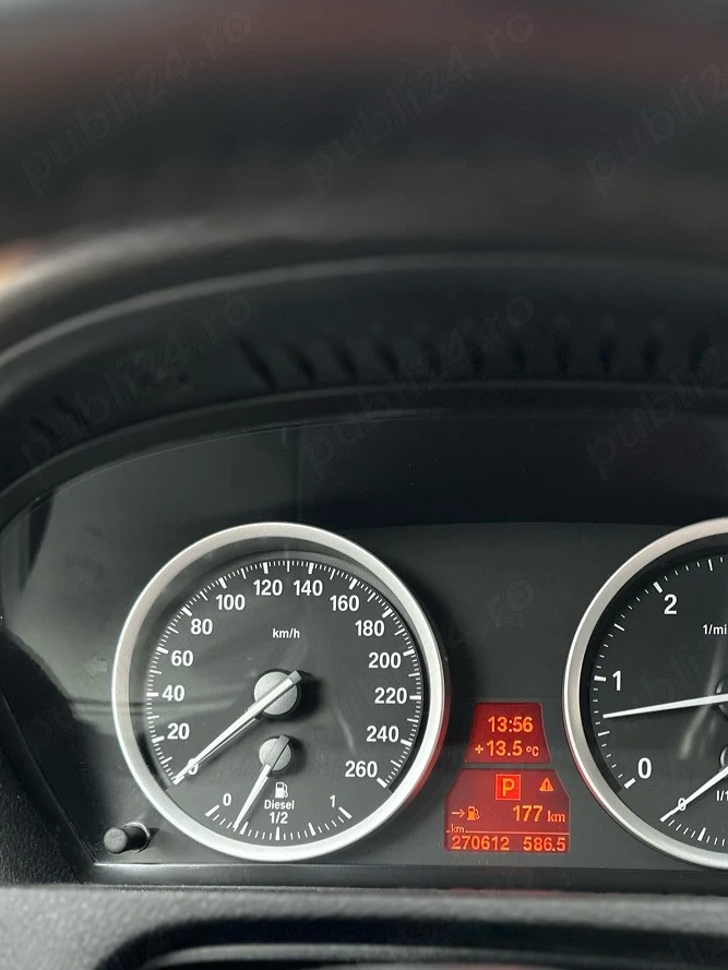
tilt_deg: -14.7
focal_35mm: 36
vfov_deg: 49.6
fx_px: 1009
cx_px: 490
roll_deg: -2.0
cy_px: 708
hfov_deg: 39.2
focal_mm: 6.86
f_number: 1.78
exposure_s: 1/67
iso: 250
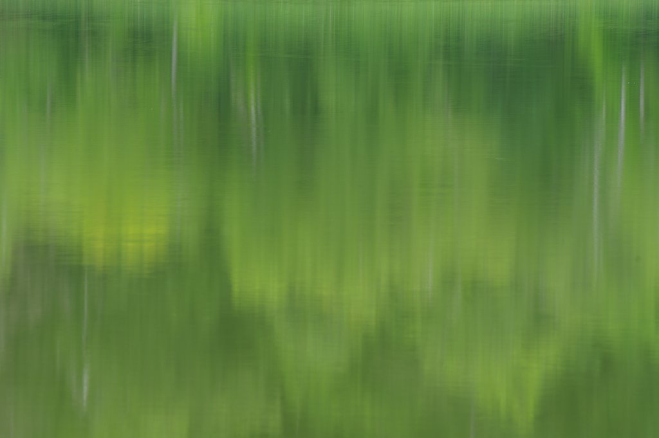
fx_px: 5761
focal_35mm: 315
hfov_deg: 6.5
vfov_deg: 4.4
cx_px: 330
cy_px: 219
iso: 100
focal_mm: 210
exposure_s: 1/2
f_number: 11
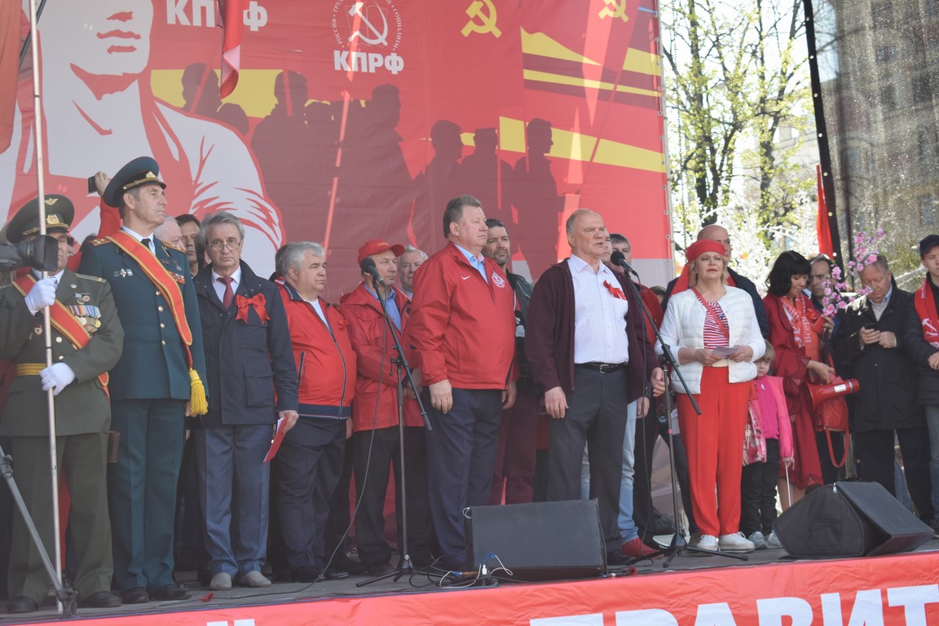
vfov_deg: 18.2
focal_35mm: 75
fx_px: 1956
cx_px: 470
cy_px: 313
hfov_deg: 27.0
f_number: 7.1
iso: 400
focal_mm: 50
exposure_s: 1/200
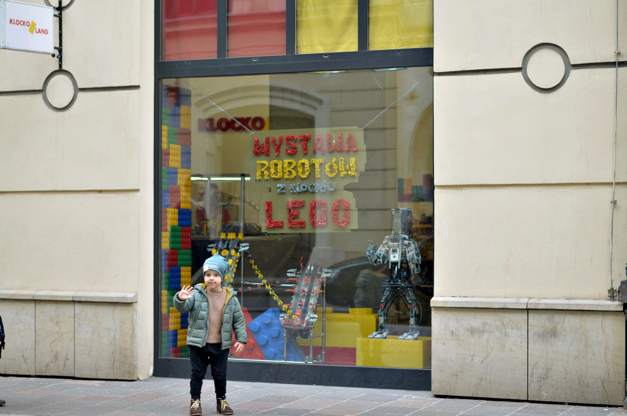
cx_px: 314
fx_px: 1304
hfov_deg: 27.0
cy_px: 208
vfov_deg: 18.1
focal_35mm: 75
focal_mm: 50
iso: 200
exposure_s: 1/400
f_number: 1.8
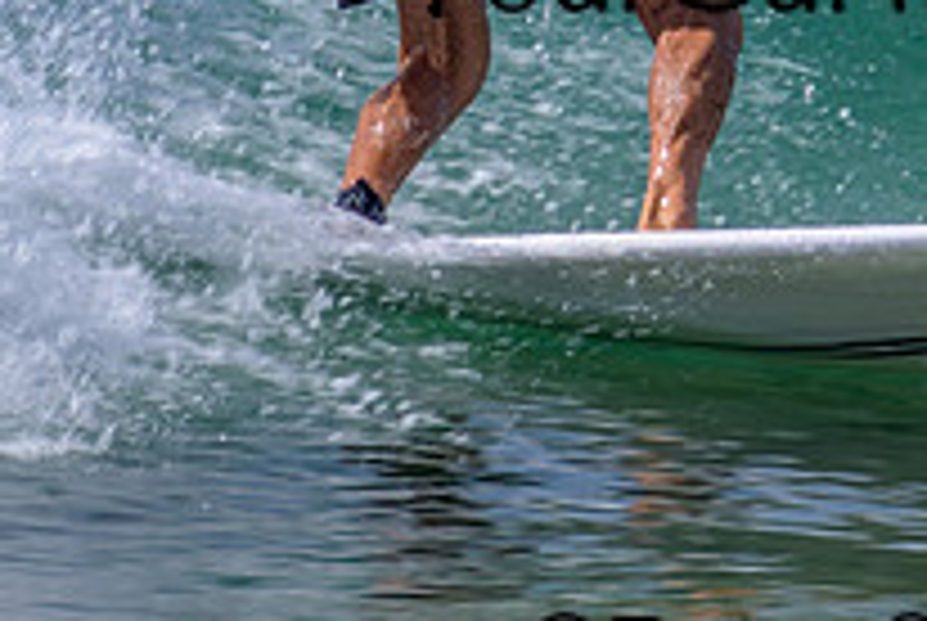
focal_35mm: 2878
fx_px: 74214
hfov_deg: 0.7
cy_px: -314
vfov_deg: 0.5
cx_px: 913
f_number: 11
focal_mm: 800
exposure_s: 1/250
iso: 110
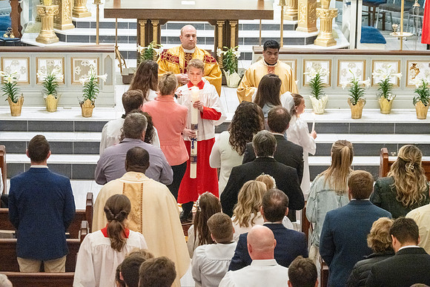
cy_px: 144
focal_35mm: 130
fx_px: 1553
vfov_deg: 10.6
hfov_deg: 15.8
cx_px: 215
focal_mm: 130
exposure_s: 1/60
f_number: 8
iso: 5000
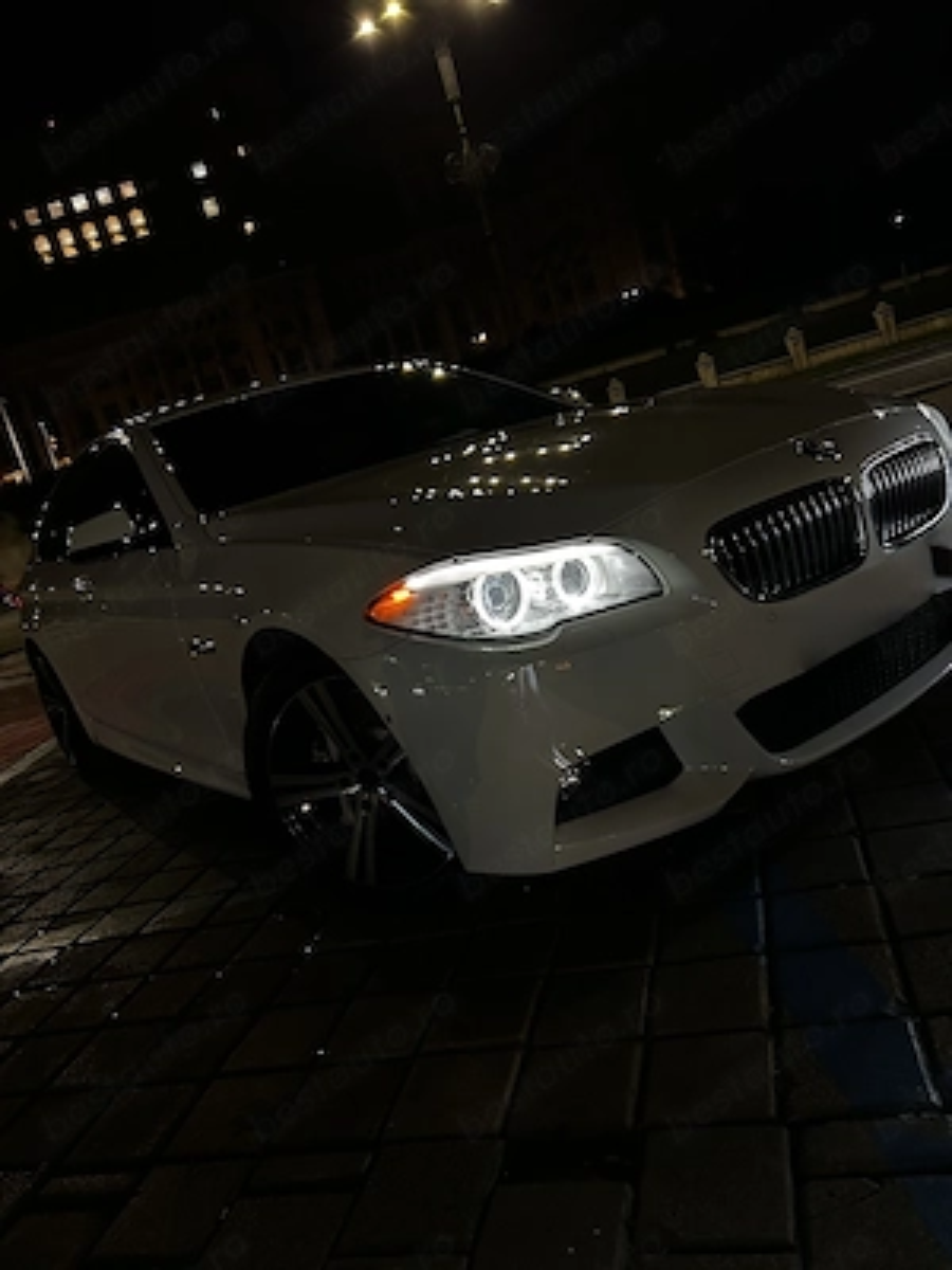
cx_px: 476
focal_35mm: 26
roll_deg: +16.1
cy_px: 635
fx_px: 953
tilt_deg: -9.3
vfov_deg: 67.3
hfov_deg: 53.1
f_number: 1.5
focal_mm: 5.7
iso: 250
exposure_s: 1/50
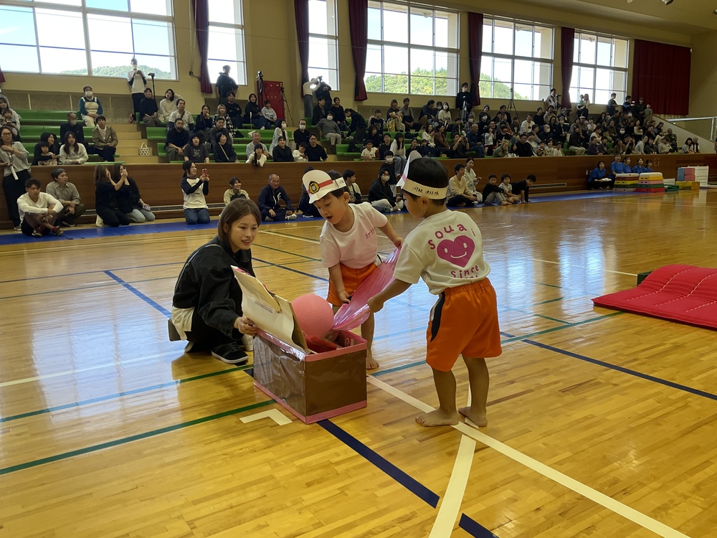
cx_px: 358
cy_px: 269
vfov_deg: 48.2
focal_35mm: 29
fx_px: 601
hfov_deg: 61.7
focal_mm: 3
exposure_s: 1/122
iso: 40
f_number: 1.8
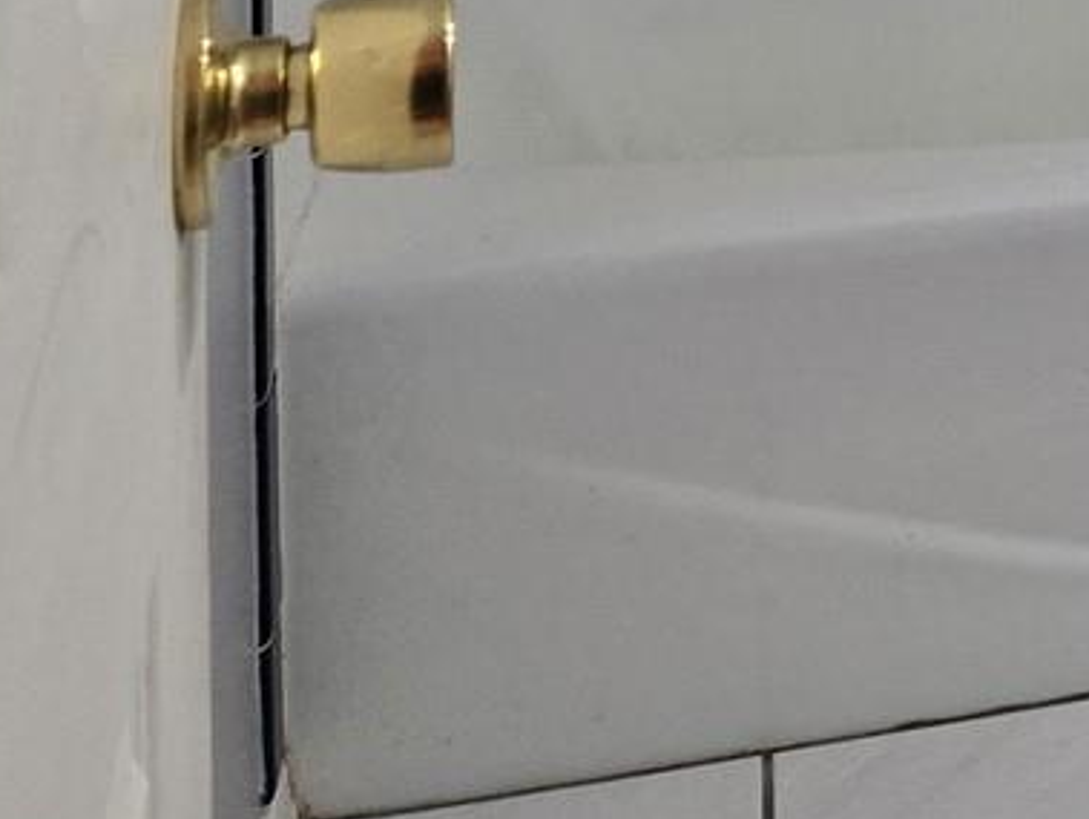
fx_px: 3054
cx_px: 1715
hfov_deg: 17.7
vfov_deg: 13.0
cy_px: -874
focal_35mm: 97
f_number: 1.8
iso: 320
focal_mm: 5.4
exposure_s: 1/120
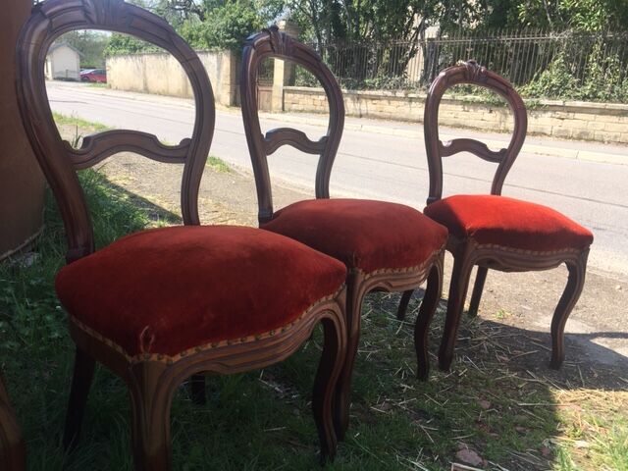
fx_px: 526
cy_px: 236
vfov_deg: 48.2
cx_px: 314
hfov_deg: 61.7
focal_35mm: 29
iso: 25
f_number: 2.2
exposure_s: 1/818
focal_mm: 4.15
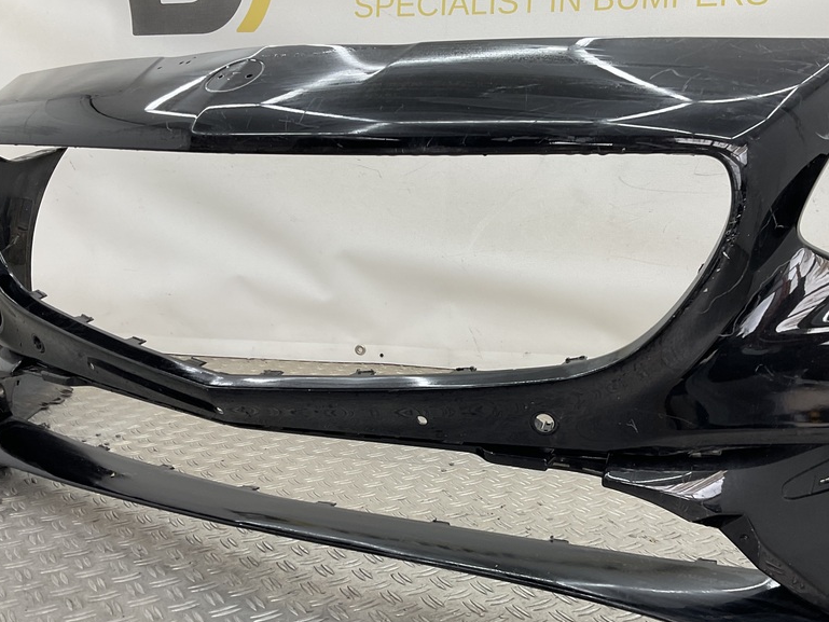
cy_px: 354
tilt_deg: -12.5
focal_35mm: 38
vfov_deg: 37.7
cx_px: 442
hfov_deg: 48.9
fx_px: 910
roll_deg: -2.5
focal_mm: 3
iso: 25
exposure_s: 1/100
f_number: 1.8
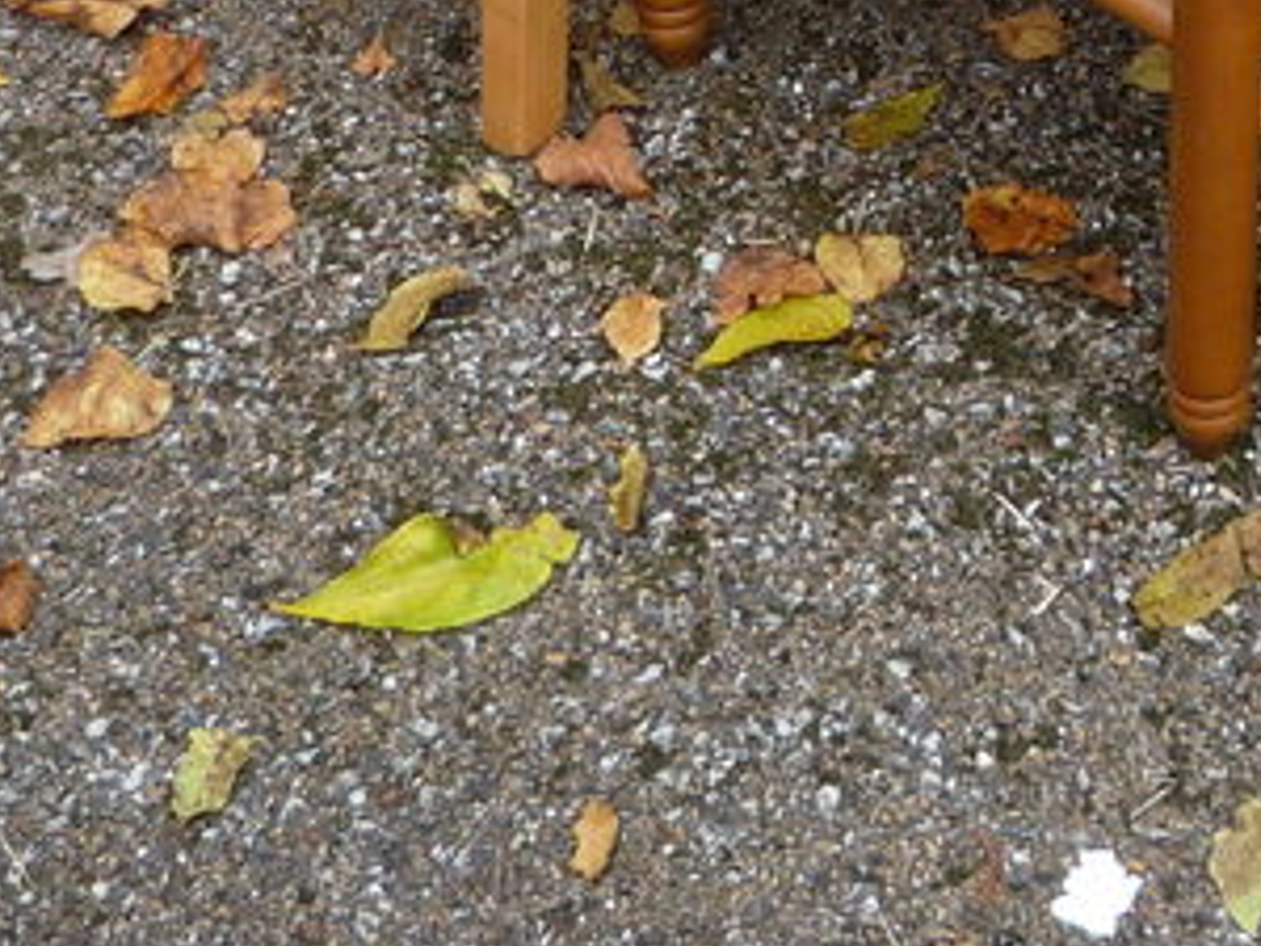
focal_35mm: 100
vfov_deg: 13.9
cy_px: -488
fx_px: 3643
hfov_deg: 19.3
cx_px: 1105
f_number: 3.3
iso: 100
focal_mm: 5.2
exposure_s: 1/50
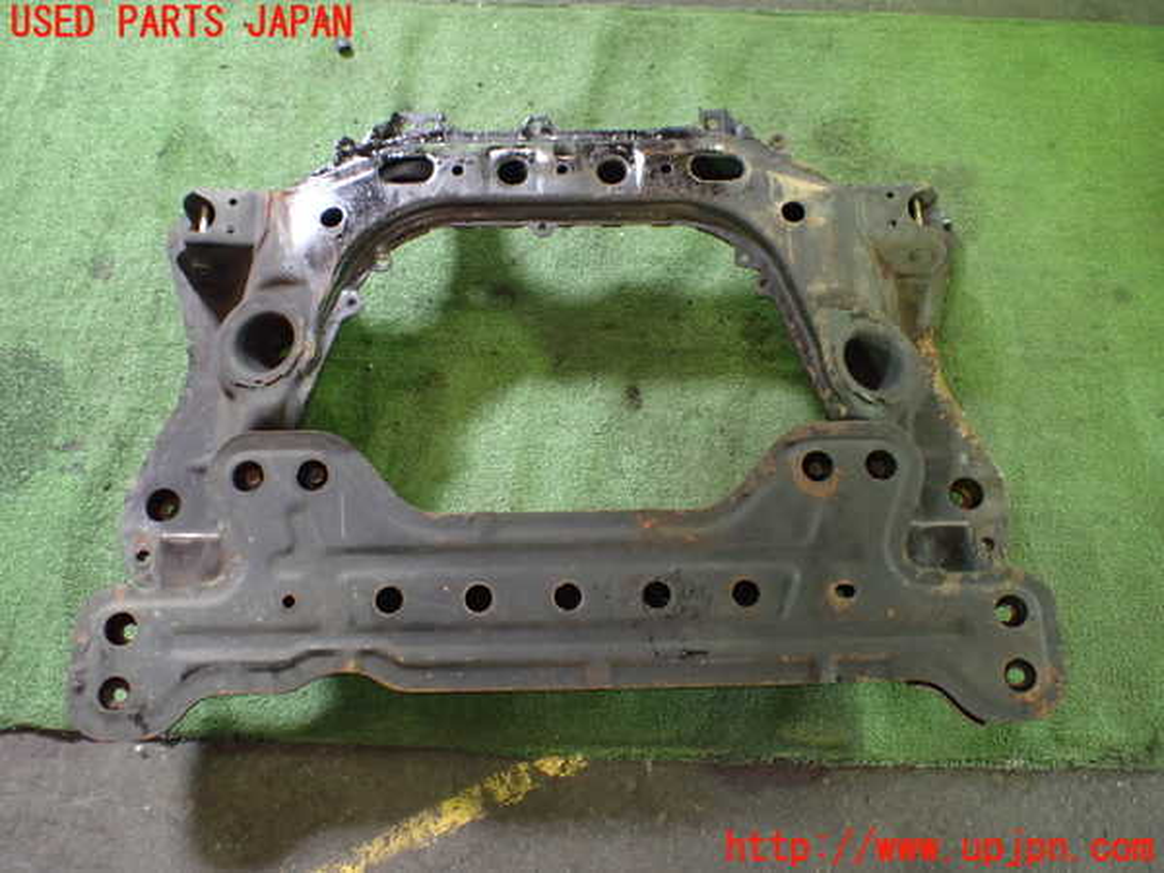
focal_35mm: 30
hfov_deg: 60.0
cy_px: 436
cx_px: 582
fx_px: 1009
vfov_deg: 46.8
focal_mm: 5.4
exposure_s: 1/30
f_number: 2.3
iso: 1000
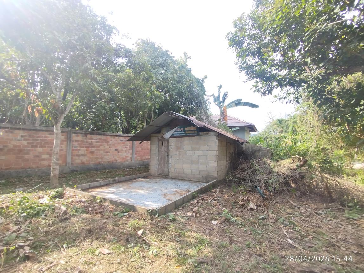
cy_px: 136
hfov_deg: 98.2
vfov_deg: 81.7
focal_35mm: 15
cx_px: 182
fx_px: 158
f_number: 2.2
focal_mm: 1.65
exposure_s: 1/329
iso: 50
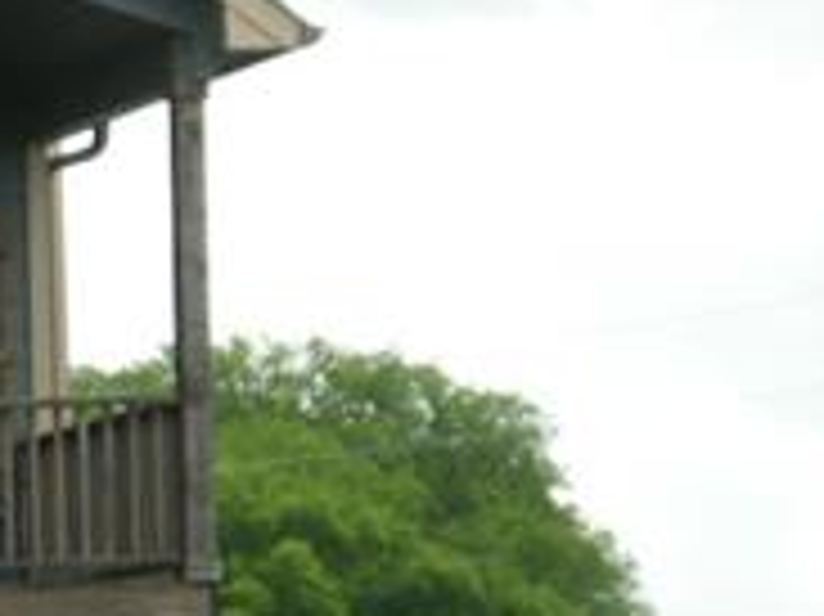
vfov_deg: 3.8
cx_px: -558
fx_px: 9254
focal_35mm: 389
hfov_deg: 5.0
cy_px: 279
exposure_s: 1/117
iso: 70
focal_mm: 23.7
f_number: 5.4
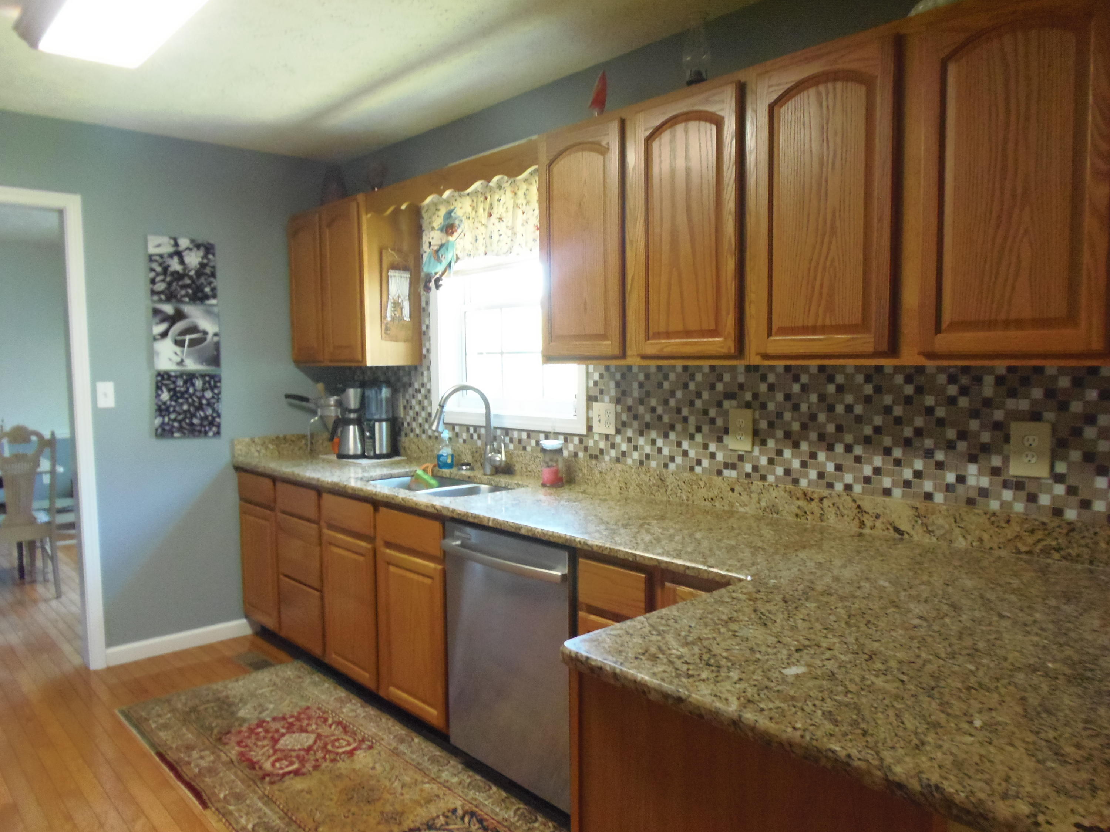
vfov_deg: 56.8
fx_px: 770
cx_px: 555
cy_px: 416
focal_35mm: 24
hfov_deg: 71.6
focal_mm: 4.3
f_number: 2.9
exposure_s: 1/10
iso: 400
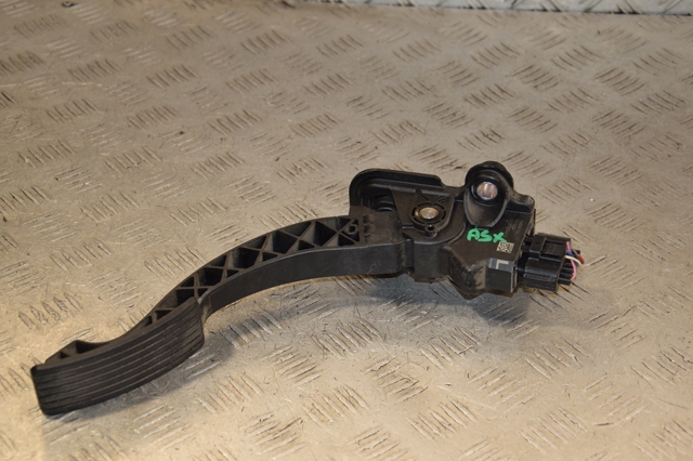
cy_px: 230
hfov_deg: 26.0
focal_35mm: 78
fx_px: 1501
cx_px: 346
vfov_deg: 17.5
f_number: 6.3
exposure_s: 1/200
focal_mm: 52
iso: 800
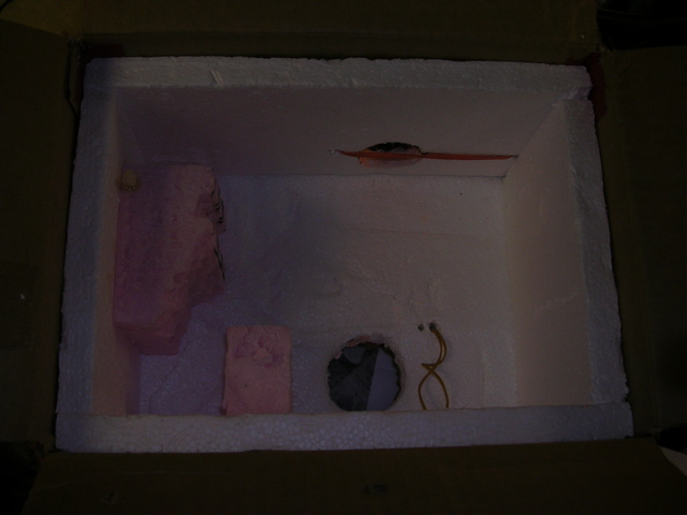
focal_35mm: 38
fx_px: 754
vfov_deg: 37.7
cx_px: 344
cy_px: 258
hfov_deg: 49.0
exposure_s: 1/60.1
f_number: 2.8
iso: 50
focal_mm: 5.8
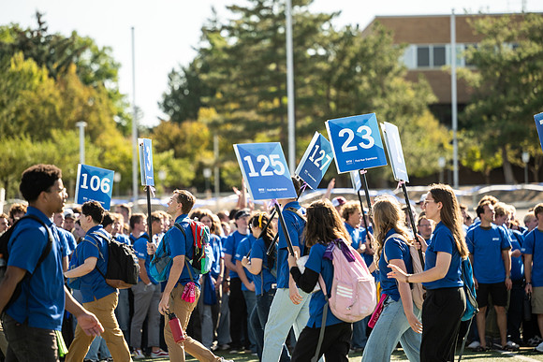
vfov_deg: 8.3
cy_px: 156
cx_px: 290
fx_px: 2499
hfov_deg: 12.4
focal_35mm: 166
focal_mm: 140
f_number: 2.8
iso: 100
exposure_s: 1/1250
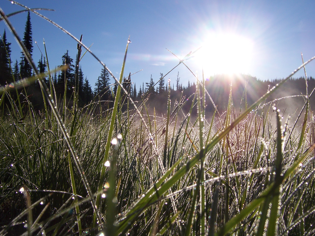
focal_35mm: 40
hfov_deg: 46.8
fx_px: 364
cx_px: 158
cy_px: 118
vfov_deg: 36.0
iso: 80
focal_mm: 6.7
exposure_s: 1/750
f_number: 6.7
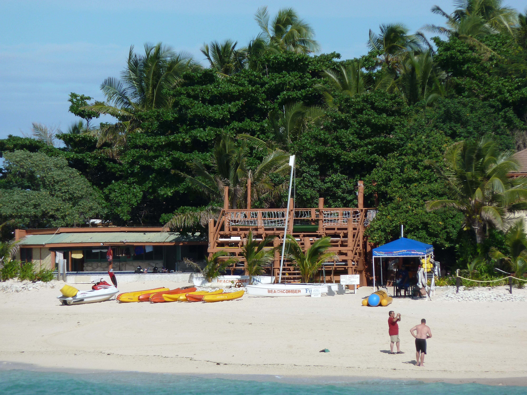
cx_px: 264
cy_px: 198
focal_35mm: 320
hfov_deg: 6.2
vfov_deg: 4.6
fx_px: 4872
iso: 80
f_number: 5.6
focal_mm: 49.2
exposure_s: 1/640
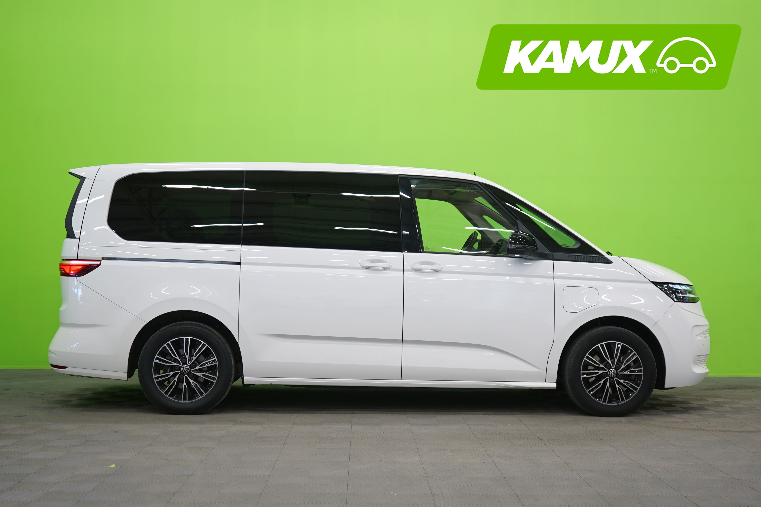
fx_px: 930
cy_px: 254
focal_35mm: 44
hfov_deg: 44.5
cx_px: 380
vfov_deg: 30.5
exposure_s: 1/8
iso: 400
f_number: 5
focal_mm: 44
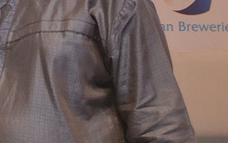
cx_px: -145
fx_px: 833
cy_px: 49
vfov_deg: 9.8
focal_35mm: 134
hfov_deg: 14.3
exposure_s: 1/200
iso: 3200
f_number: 5.6
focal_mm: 26
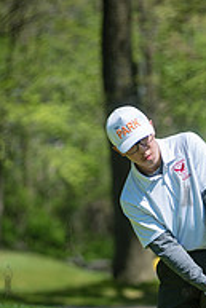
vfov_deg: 5.7
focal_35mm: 361
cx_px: 187
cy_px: 281
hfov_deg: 3.8
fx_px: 3093
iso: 100
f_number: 3.5
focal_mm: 155
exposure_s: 1/1000
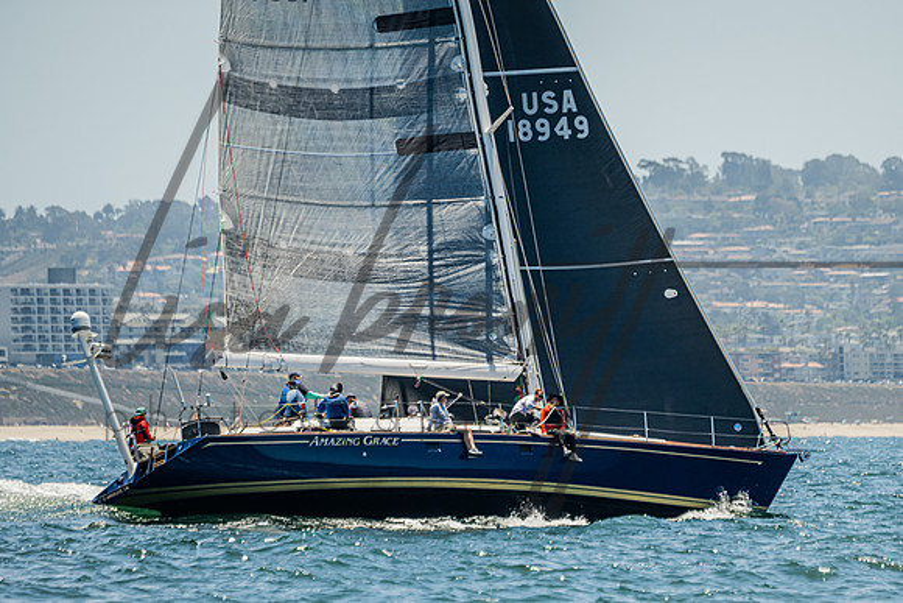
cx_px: 541
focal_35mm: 440
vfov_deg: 3.1
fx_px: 11042
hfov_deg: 4.7
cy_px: 388
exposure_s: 1/800
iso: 320
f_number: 5.6
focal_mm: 340
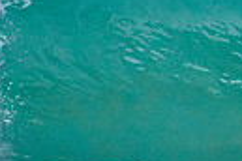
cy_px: -43
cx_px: 478
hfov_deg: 0.7
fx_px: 18518
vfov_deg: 0.5
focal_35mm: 2755
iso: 1800
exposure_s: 1/2000
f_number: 5.6
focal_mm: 500
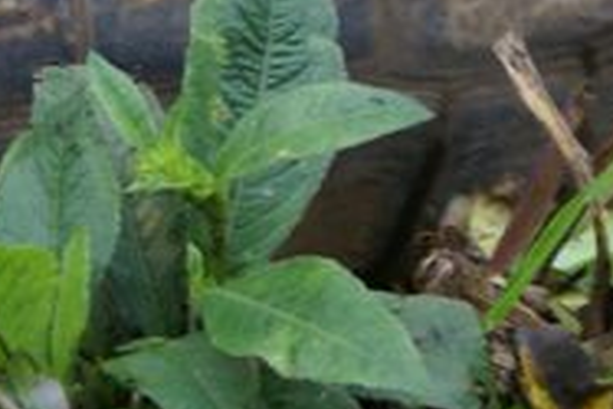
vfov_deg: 2.7
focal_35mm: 503
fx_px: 8571
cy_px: -101
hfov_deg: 4.1
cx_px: -95
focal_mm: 70
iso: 320
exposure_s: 1/125
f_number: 5.6
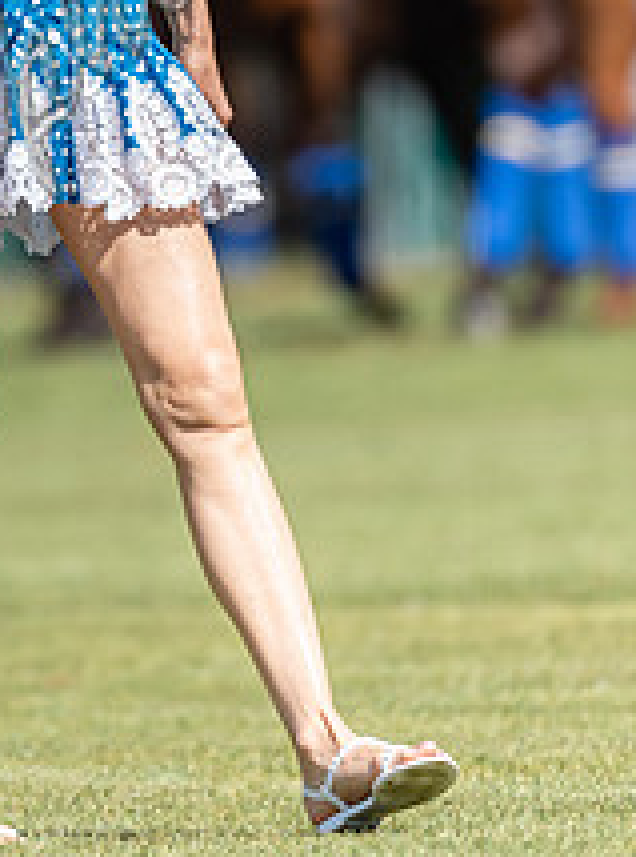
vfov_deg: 1.2
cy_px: -46
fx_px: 39384
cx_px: -22
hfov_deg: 0.9
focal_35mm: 1598
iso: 320
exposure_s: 1/2500
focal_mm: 500
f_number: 4
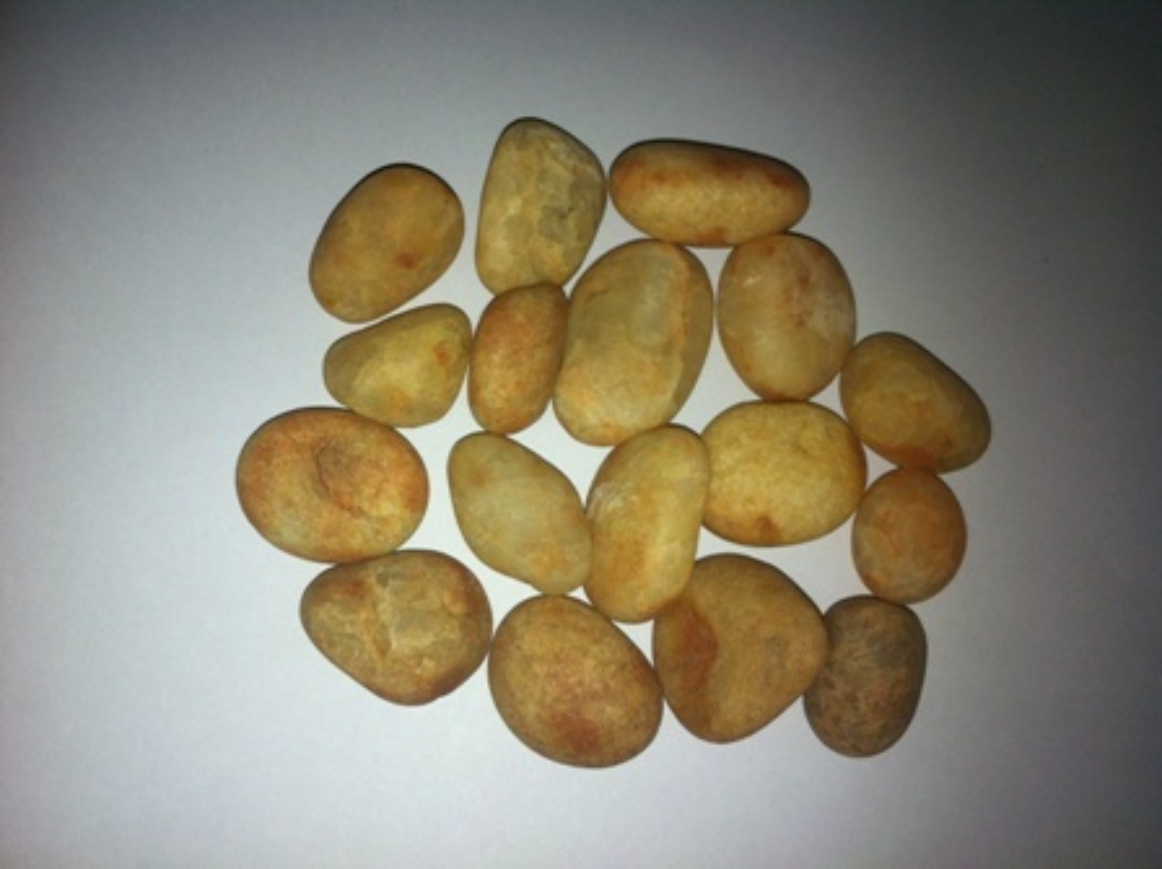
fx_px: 1174
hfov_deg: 52.7
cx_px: 581
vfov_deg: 40.6
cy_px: 434
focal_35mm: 35
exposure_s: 1/167
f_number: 2.8
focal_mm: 3.85
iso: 80
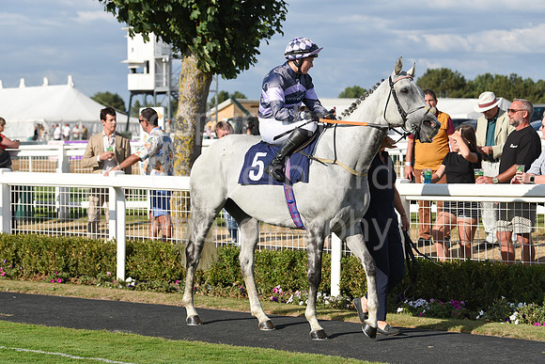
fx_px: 1544
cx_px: 272
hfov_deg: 20.0
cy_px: 182
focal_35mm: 102
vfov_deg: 13.4
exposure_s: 1/3200
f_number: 5.6
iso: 500
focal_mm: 102
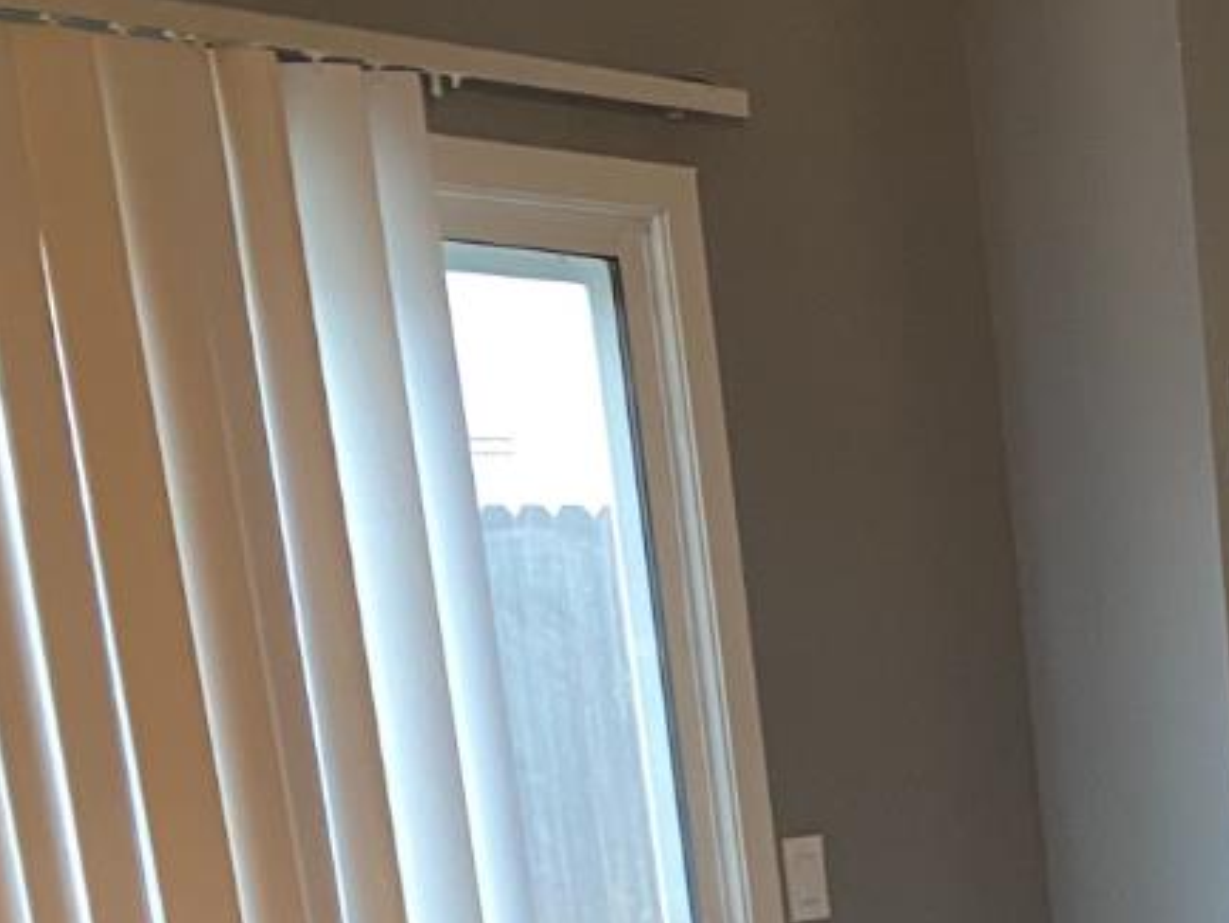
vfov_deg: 14.8
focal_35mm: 90
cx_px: 2123
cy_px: 1526
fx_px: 3196
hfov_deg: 18.0
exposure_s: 1/60
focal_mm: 4.25
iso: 200
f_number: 1.8
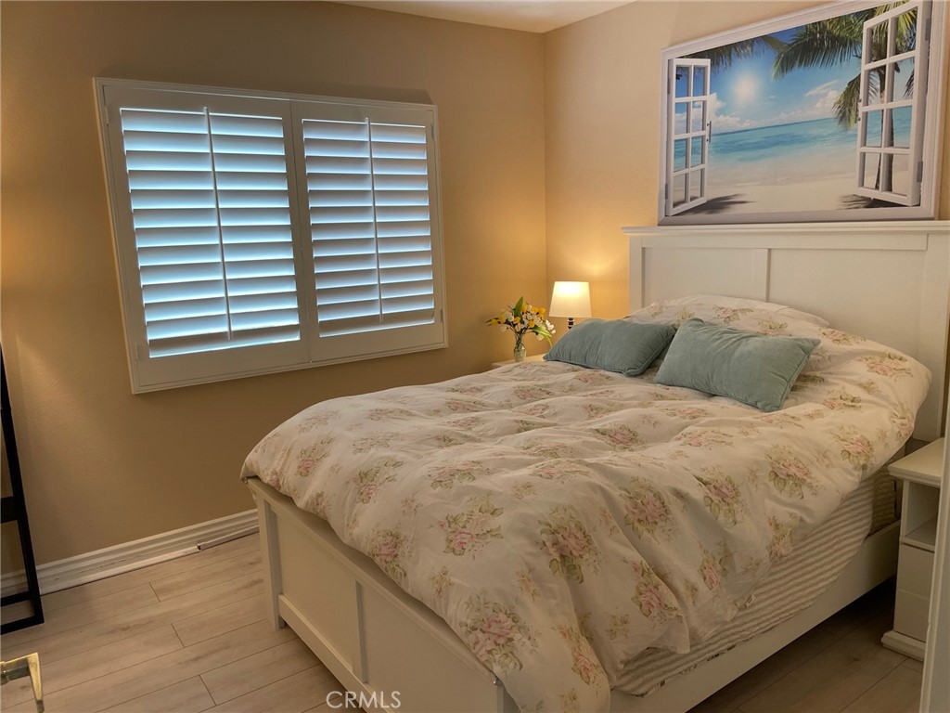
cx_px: 475
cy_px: 356
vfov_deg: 53.1
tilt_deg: -10.7
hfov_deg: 67.3
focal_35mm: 26
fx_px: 714
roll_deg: +1.8
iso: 100
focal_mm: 4.2
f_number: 1.6
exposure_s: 1/120
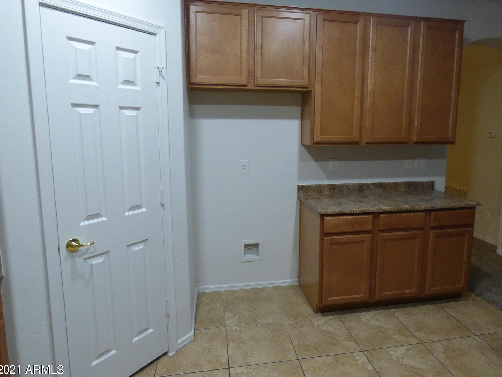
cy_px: 178
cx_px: 272
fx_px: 319
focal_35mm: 22
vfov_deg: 61.0
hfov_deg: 76.2
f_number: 2.8
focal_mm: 3.58
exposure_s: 1/40
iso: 400
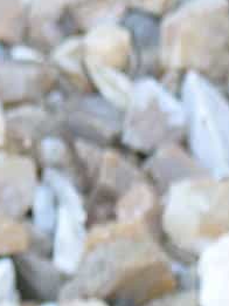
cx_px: -1006
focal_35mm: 517
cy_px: -57
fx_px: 4557
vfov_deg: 3.8
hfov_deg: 2.7
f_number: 5
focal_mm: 38
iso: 200
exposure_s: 1/50
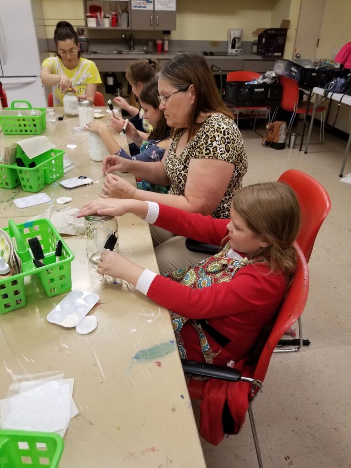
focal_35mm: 26
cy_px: 234
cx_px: 176
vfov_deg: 67.3
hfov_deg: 53.1
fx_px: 352
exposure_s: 1/60
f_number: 1.7
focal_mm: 4.25
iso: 160
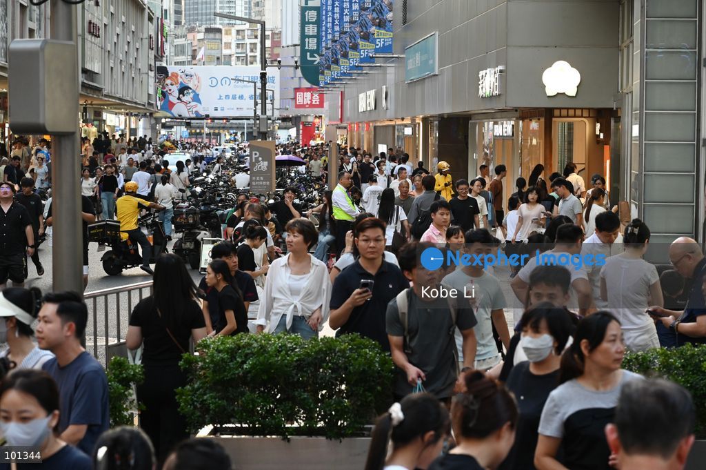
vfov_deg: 15.9
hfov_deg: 23.7
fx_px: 1685
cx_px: 353
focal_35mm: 86
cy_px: 235
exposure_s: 1/250
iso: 1800
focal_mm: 86
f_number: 5.6
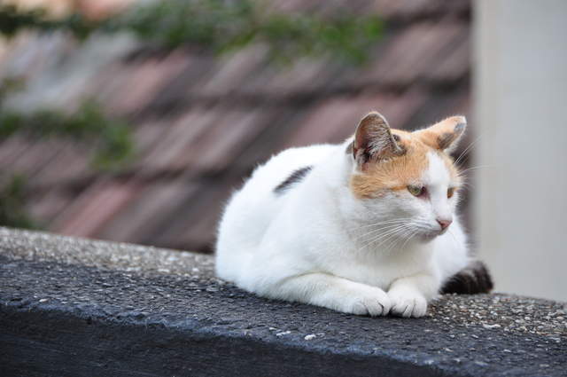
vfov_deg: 5.4
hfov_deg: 8.1
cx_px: 284
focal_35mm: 255
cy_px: 188
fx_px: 4011
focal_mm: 170
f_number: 5.6
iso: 500
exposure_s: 1/125
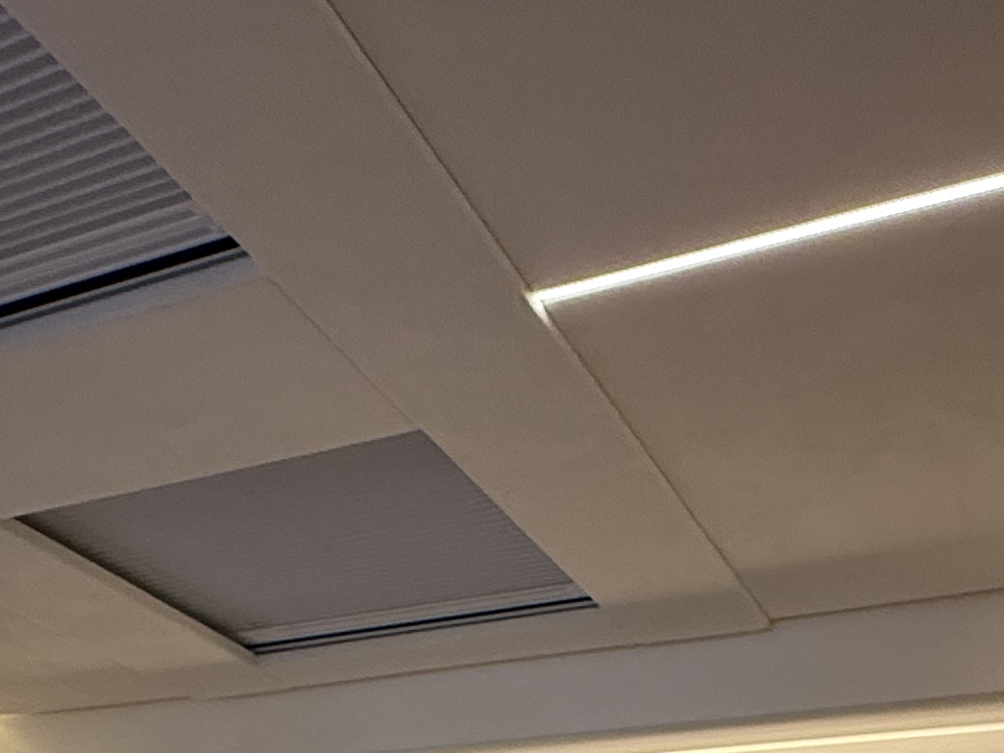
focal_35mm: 54
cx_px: 194
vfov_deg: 20.2
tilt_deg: -13.5
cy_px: 1322
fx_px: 1566
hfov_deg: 34.4
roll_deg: +2.5
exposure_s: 1/99
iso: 250
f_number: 2.2
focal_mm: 2.22
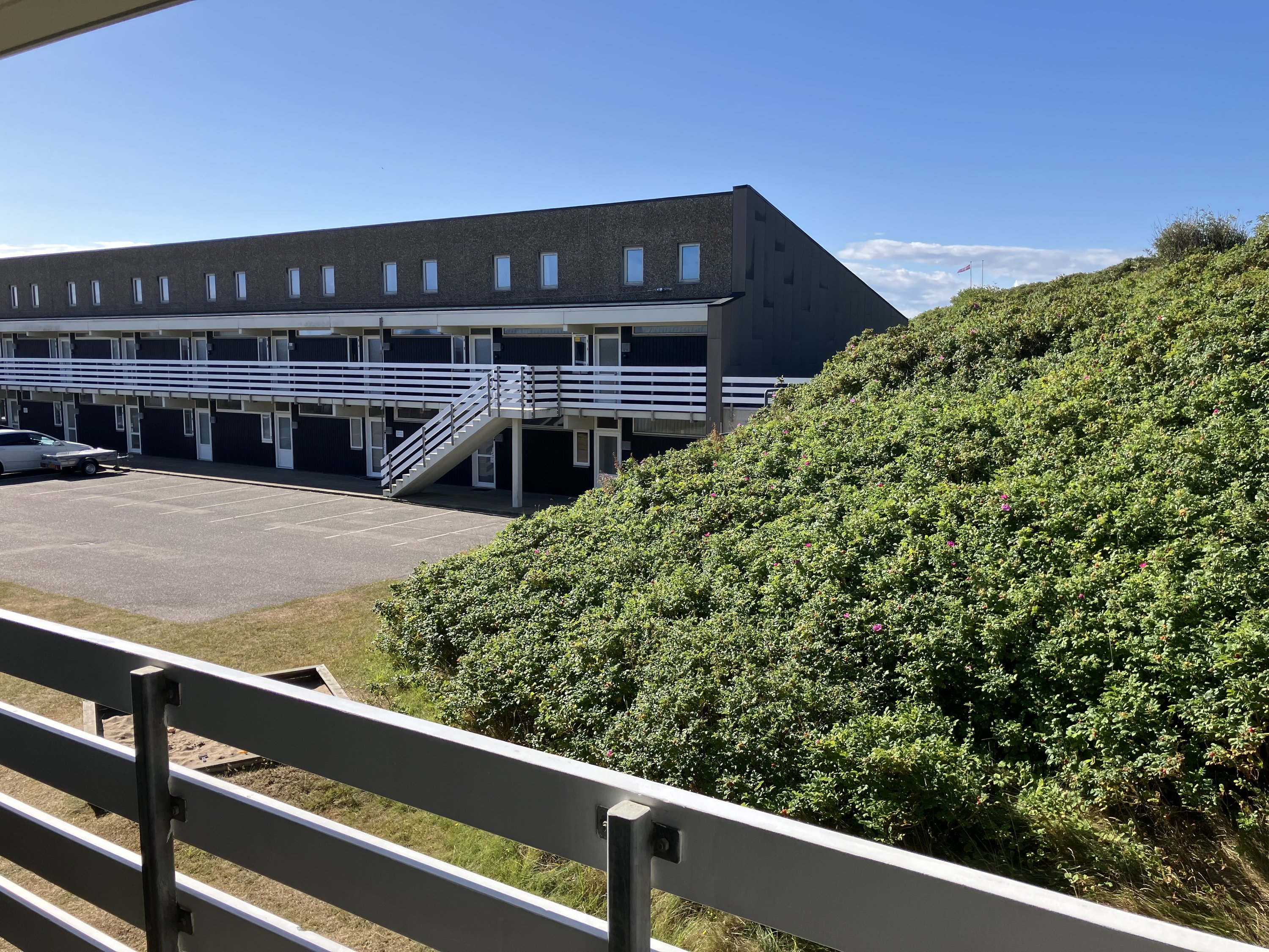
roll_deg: +0.1
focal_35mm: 28
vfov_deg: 49.7
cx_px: 634
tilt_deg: -6.2
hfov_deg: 63.4
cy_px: 476
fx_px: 1026
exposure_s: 1/1473
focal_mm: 3.99
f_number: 1.8
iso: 32
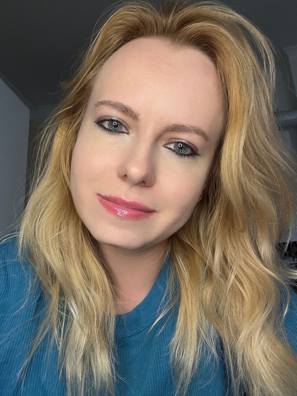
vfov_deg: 60.0
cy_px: 198
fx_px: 343
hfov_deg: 46.8
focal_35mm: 30
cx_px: 148
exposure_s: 1/60
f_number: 1.9
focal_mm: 2.69
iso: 160
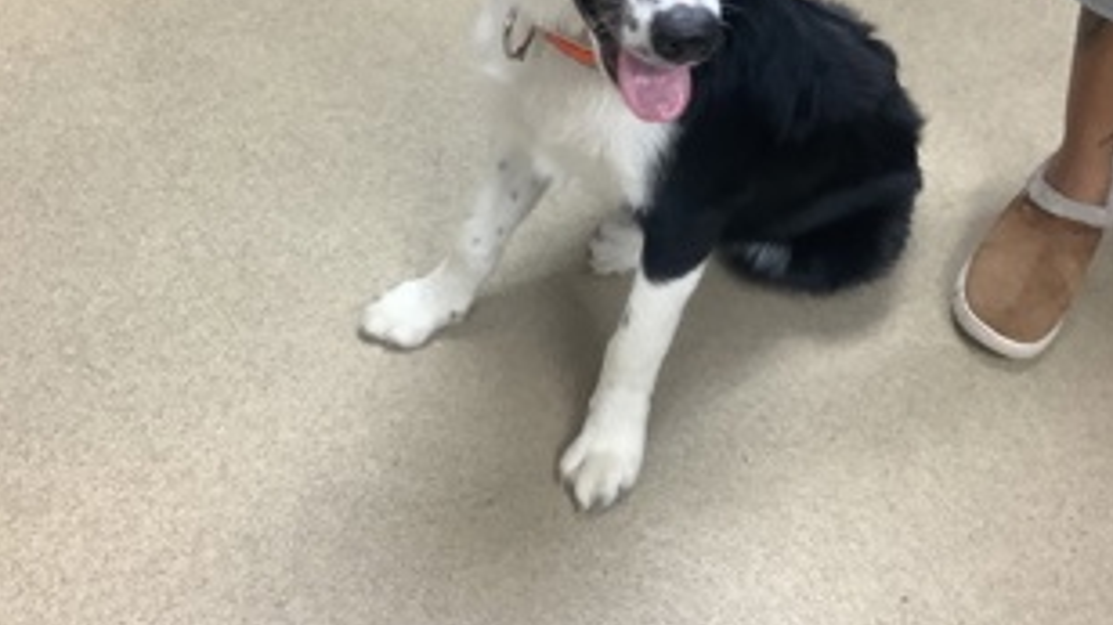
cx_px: 551
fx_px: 1357
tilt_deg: -46.7
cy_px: 188
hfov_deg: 44.6
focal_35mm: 46
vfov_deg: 25.7
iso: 160
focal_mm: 3.3
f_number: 2.4
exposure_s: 1/60
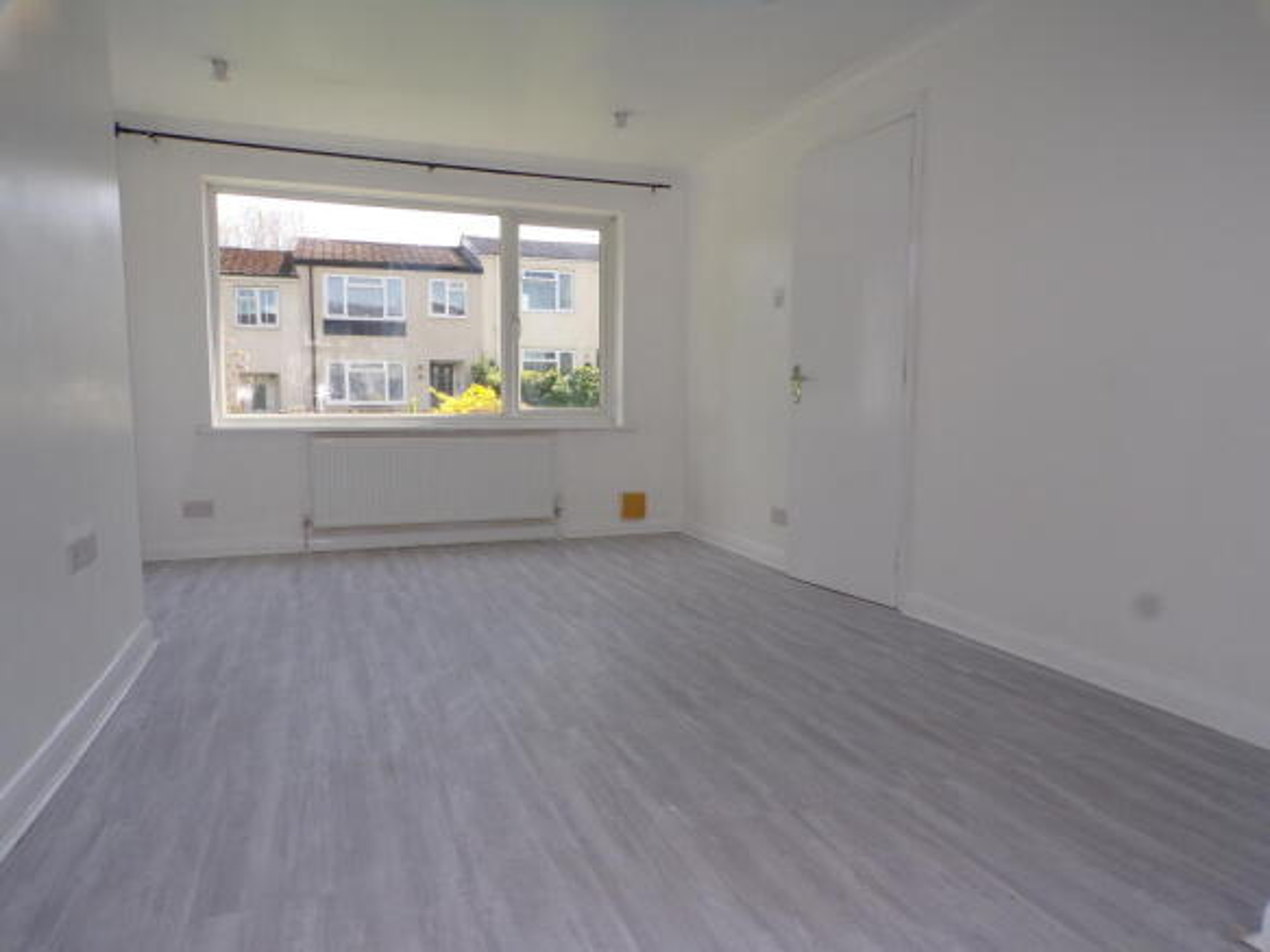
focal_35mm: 24
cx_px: 635
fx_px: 880
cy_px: 476
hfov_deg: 71.6
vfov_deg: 56.8
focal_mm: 4.3
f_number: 5.8
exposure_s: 1/100
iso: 80
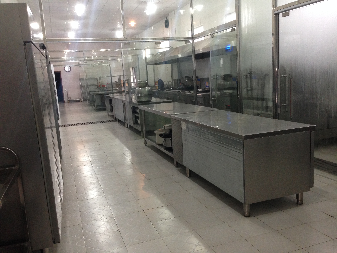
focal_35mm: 33
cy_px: 126
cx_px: 168
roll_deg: +3.0
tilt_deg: -11.5
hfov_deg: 55.4
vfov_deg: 42.9
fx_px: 321
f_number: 2.4
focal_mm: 4.12
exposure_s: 1/20
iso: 200
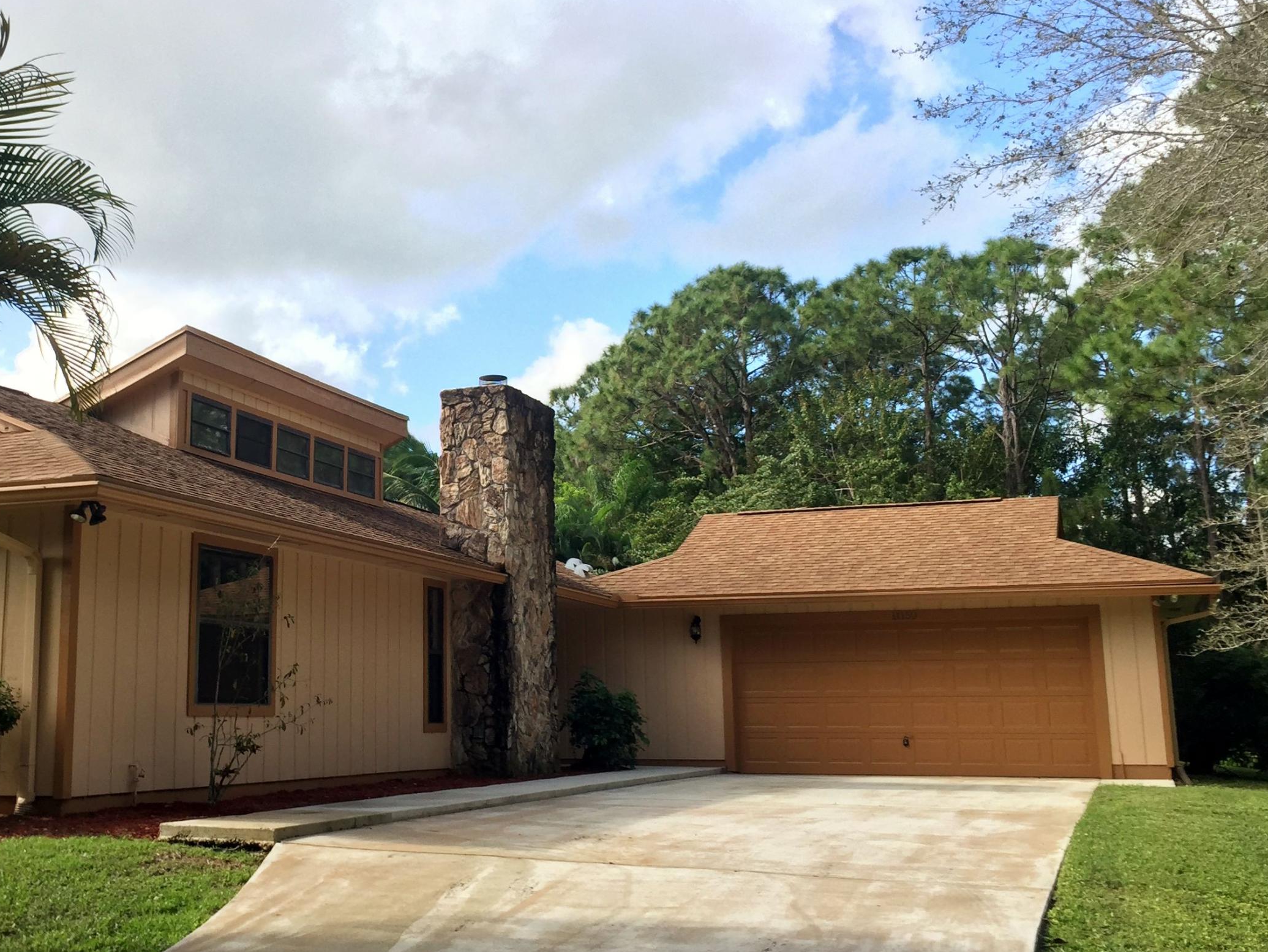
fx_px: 1539
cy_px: 431
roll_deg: -0.1
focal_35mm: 42
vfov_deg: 34.3
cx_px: 459
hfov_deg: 44.3
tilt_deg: +10.5
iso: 32
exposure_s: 1/746
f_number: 2.2
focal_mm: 4.15
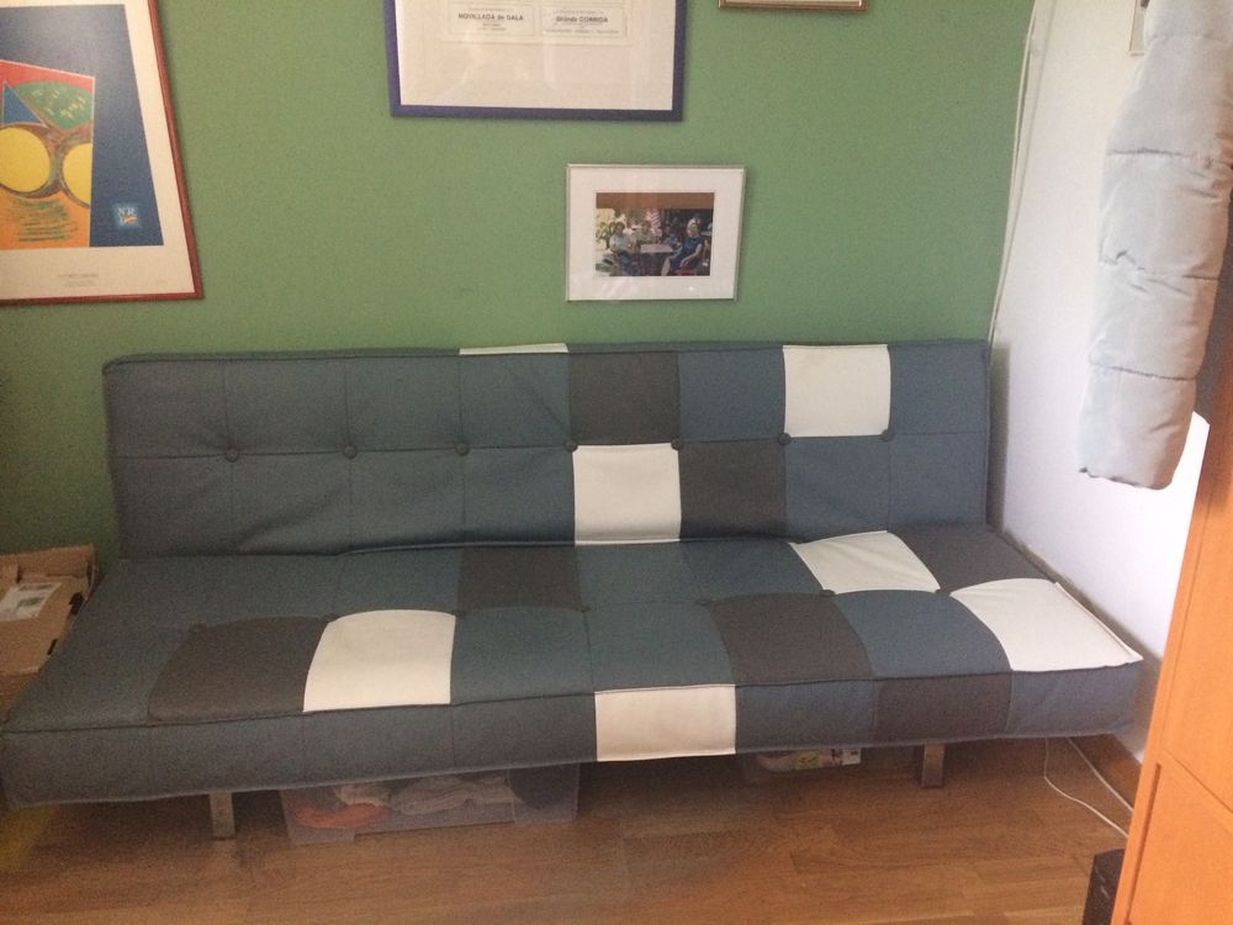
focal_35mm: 29
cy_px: 462
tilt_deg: -17.1
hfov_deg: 61.7
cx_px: 616
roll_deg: -1.2
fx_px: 1033
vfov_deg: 48.2
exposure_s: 1/25
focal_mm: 4.15
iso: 320
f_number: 2.2
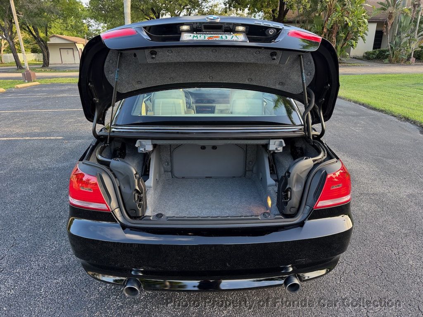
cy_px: 158
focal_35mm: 24
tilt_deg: -18.6
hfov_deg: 71.6
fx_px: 293
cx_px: 212
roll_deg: +0.8
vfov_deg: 56.8
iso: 100
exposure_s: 1/121
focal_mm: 6.76
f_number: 1.78
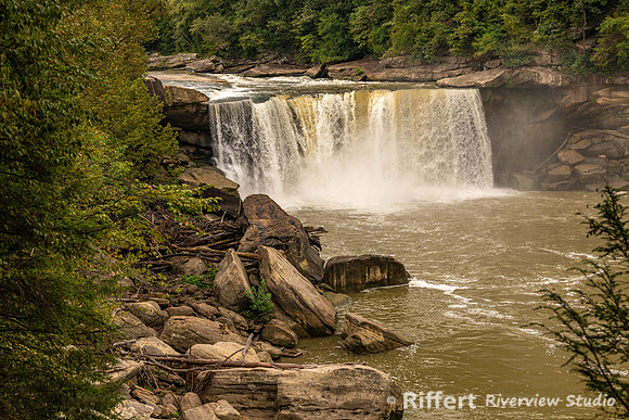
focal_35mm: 78
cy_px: 210
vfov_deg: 17.5
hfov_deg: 26.0
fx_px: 1363
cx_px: 314
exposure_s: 1/160
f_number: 8
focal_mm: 78
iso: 160
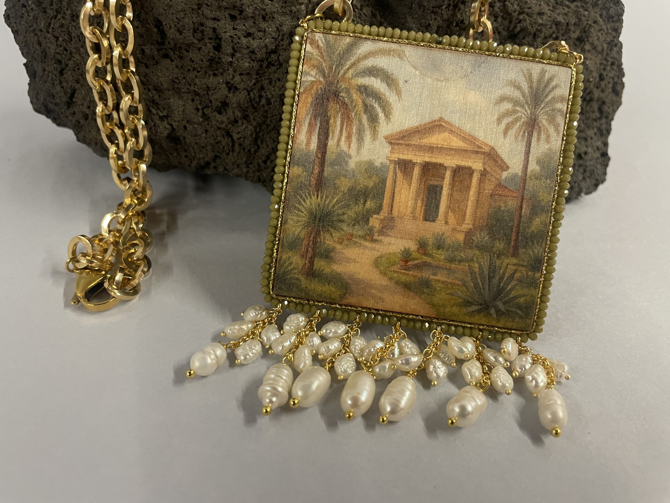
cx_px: 335
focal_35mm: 26
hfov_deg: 67.3
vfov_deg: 53.1
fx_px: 503
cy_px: 252
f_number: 1.6
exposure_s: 1/50
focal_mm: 4.2
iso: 160
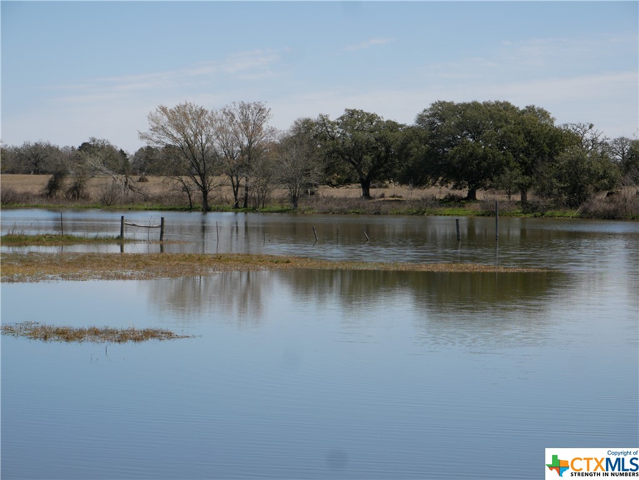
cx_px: 320
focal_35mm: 120
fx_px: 2216
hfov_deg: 16.4
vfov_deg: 12.4
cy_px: 240
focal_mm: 60
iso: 200
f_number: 9
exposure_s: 1/500
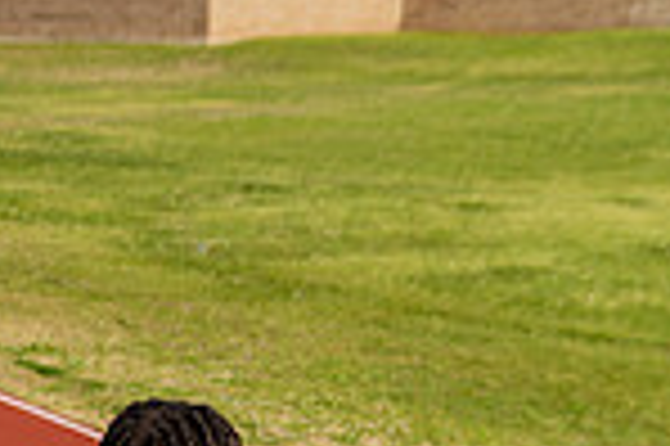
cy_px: 991
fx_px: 2026
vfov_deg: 11.0
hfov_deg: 18.4
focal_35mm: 109
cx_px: 45
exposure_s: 1/250
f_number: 5
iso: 100
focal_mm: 36
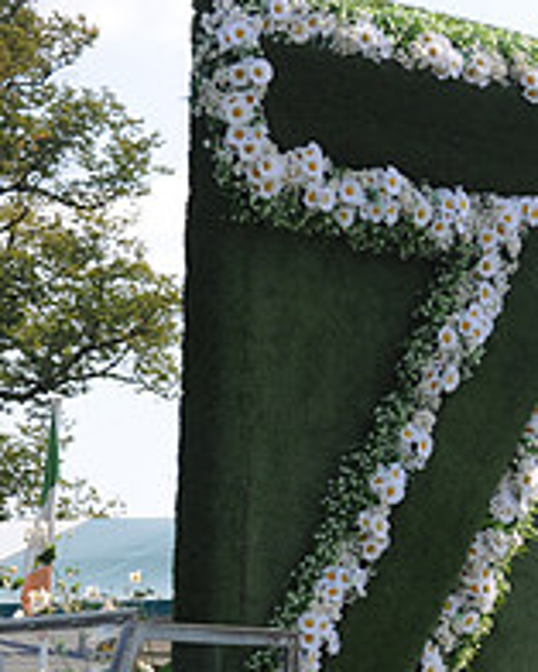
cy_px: 566
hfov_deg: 5.6
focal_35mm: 272
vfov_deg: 7.1
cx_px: 959
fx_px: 5410
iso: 1000
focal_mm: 98
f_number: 4.5
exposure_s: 1/3200
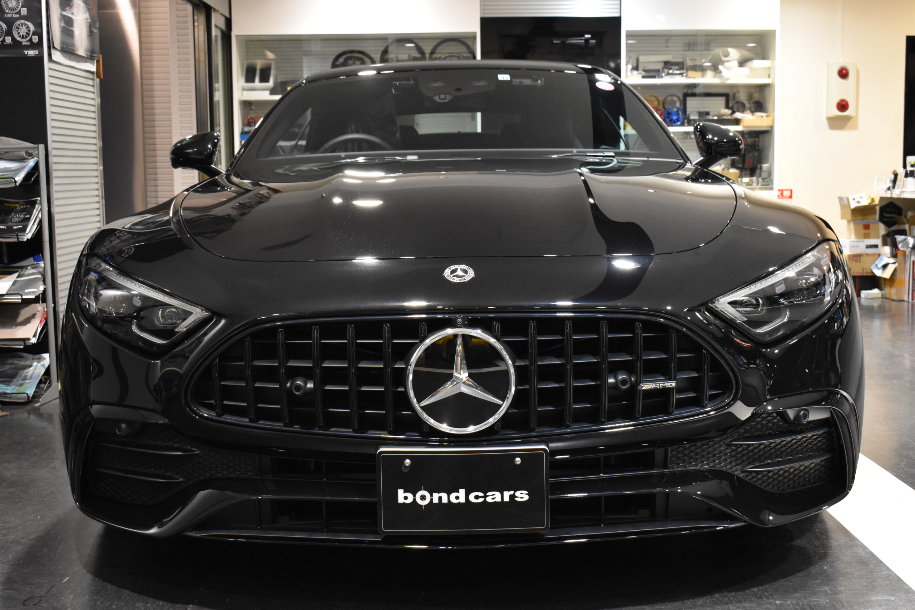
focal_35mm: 45
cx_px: 458
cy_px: 305
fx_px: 1144
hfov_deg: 43.6
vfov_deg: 29.9
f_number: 8
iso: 2200
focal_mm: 30
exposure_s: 1/50
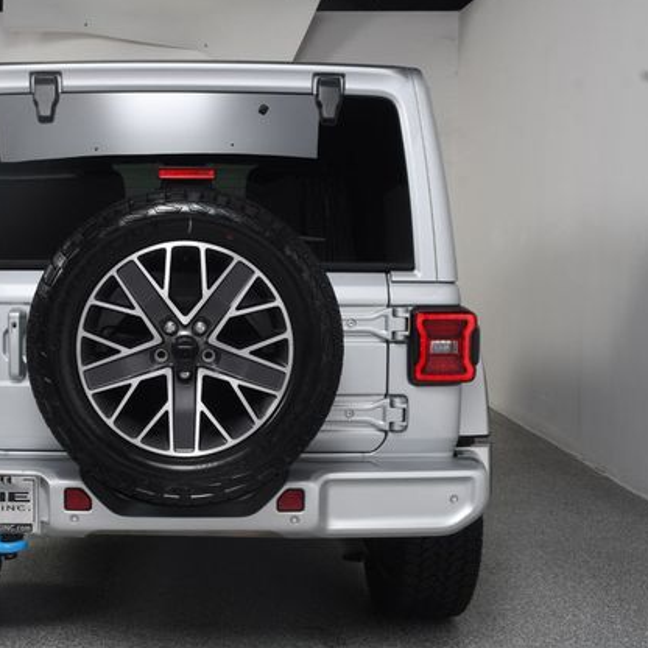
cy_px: 321
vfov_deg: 36.1
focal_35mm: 47
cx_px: 184
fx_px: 995
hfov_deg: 35.5
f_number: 10
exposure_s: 1/160
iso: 100
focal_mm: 24
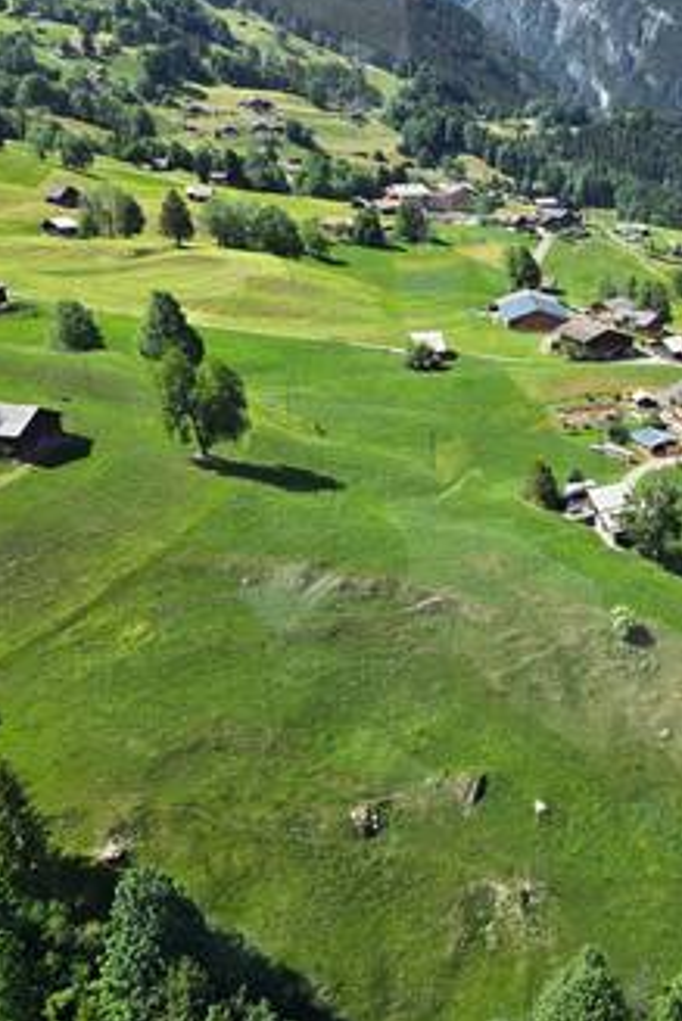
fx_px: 993
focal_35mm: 35
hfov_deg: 35.3
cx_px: 635
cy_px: 467
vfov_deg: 54.3
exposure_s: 1/180
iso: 16
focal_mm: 6.3
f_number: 1.7
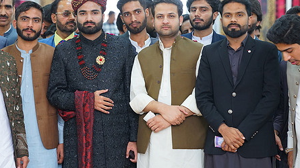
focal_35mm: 116
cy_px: 61
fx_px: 922
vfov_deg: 10.4
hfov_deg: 18.4
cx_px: 117
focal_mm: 85
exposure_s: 1/160
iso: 1000
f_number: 2.8
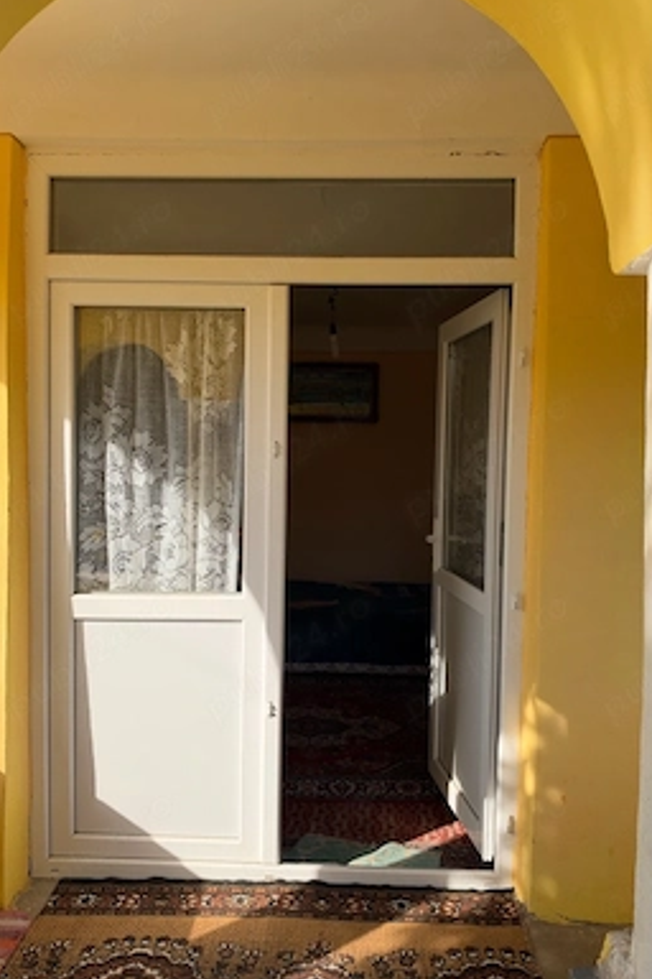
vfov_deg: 69.4
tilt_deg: -3.5
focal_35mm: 26
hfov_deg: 49.5
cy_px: 490
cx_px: 339
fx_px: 706
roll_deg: -0.9
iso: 80
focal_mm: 6.93
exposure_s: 1/2033
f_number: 1.8
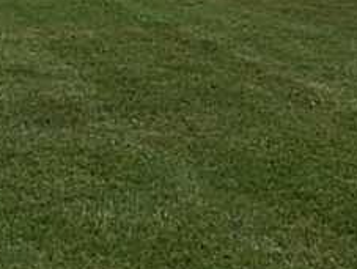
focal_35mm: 102
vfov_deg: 13.8
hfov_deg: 19.1
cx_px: 90
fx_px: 1054
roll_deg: +0.0
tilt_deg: +0.8
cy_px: -120
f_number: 2.2
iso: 32
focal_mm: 4.15
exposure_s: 1/4950
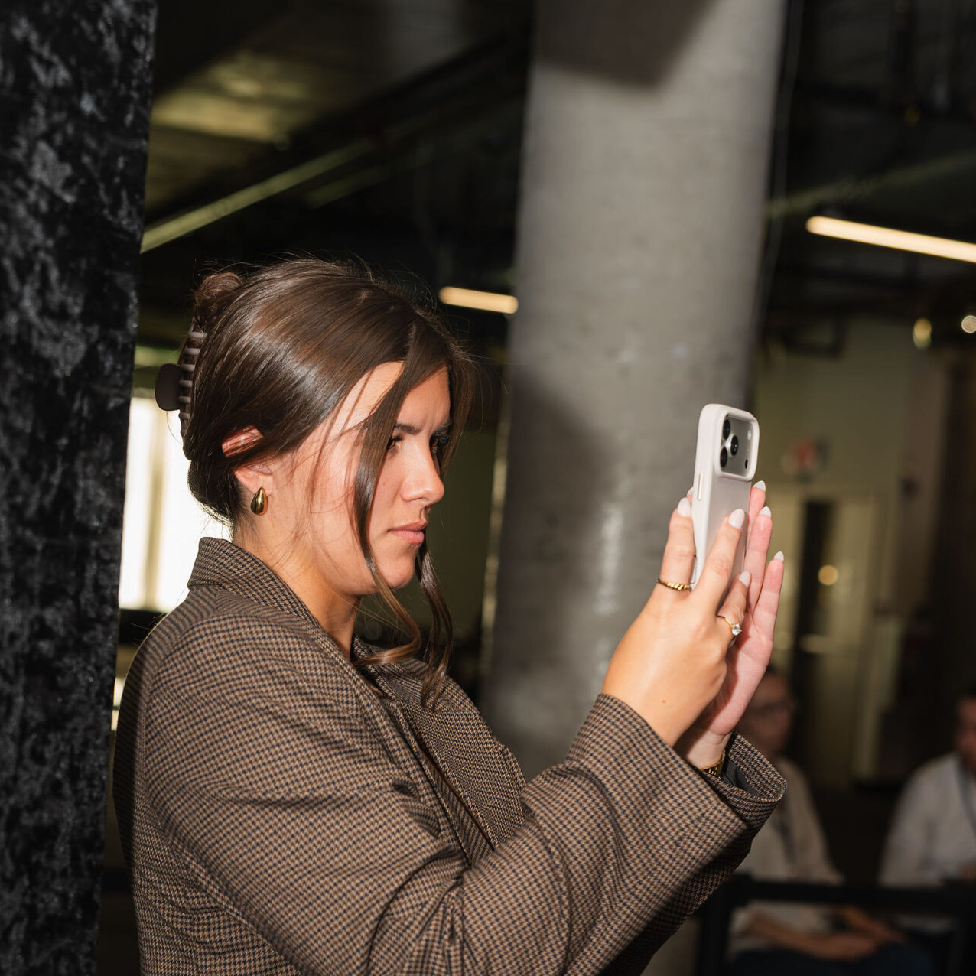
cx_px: 534
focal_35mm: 75
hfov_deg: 23.0
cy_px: 855
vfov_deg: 22.6
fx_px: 2392
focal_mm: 44
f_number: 2.8
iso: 200
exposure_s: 1/250
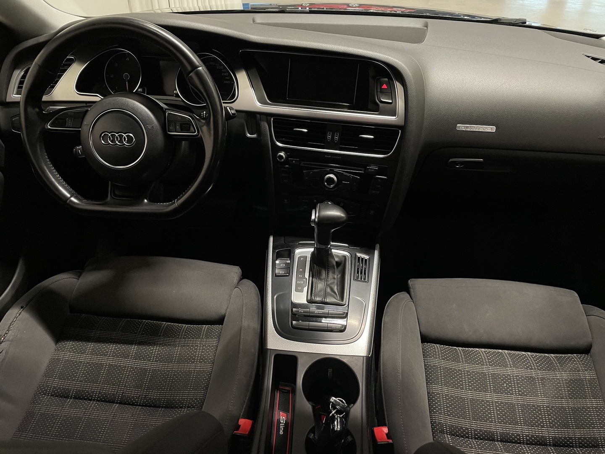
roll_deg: -0.2
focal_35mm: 26
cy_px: 227
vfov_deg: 53.1
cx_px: 302
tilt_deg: -35.9
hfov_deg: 67.3
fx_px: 454
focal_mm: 4.2
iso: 200
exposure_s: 1/50
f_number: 1.6
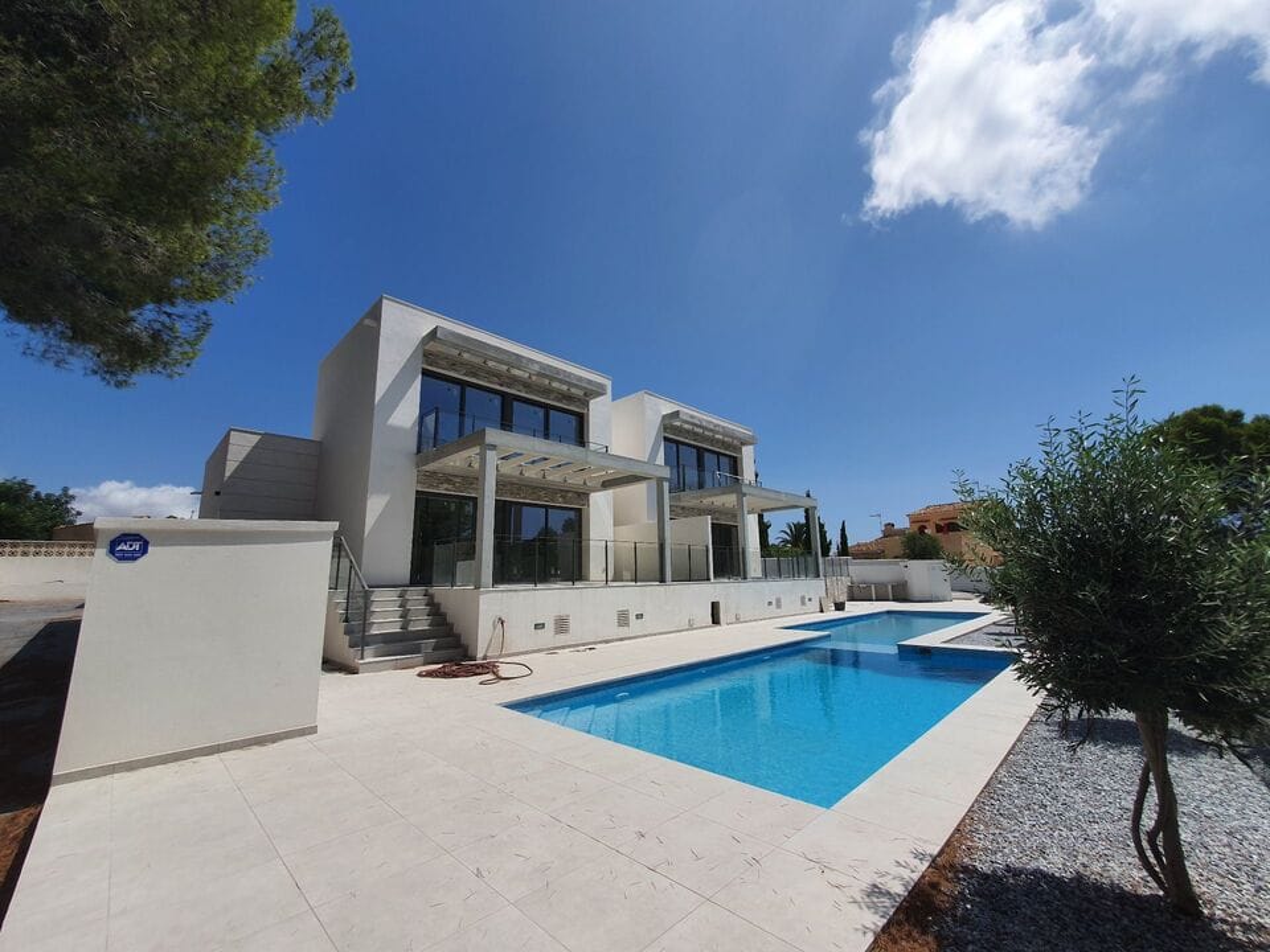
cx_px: 635
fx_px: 477
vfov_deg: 89.9
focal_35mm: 13
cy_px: 476
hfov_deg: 106.2
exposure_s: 1/2504
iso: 50
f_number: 2.2
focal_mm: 1.8
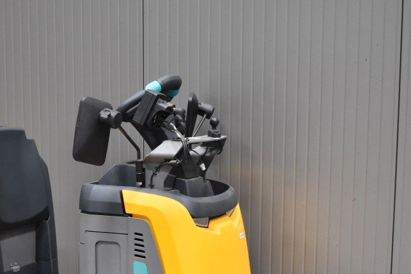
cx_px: 123
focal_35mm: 70
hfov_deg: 28.6
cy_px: 240
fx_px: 799
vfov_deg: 19.2
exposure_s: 1/50
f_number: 4.5
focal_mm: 25
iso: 1250
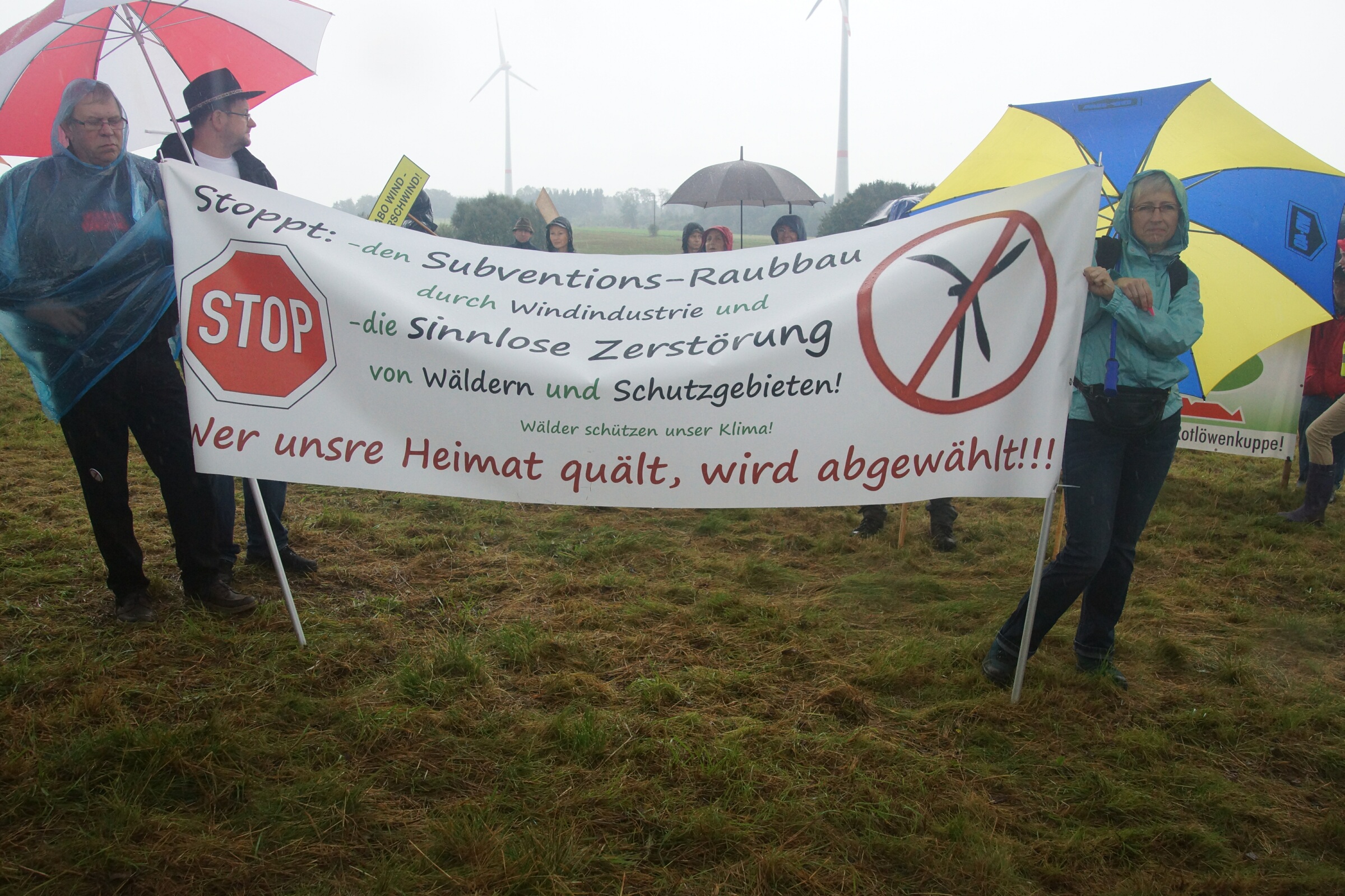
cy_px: 448
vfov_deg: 43.6
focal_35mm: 30
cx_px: 672
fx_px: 1121
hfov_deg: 61.9
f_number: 8
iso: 800
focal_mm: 20
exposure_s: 1/350
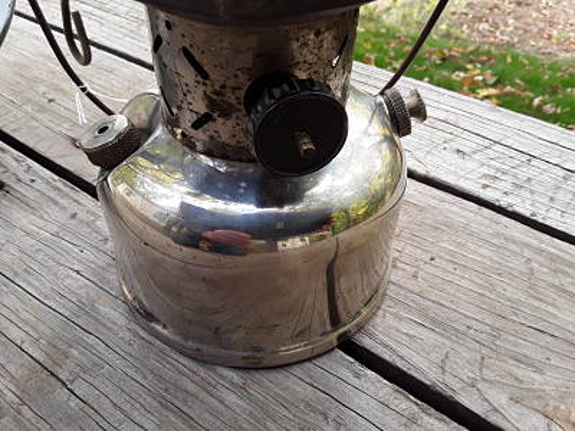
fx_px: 448
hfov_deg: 65.3
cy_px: 216
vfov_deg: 51.4
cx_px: 288
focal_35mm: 27
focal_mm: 2.91
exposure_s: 1/120
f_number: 1.9
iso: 50
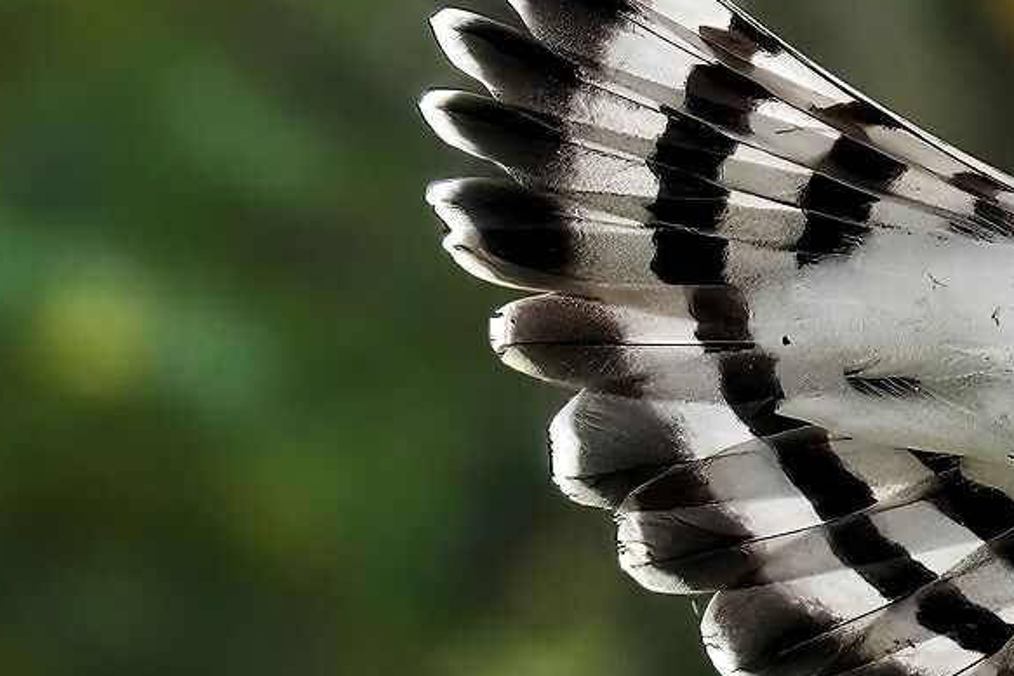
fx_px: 14959
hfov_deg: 3.9
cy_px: 679
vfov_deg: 2.6
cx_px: 1785
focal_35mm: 531
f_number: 5
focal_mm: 129
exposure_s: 1/1600
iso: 4000
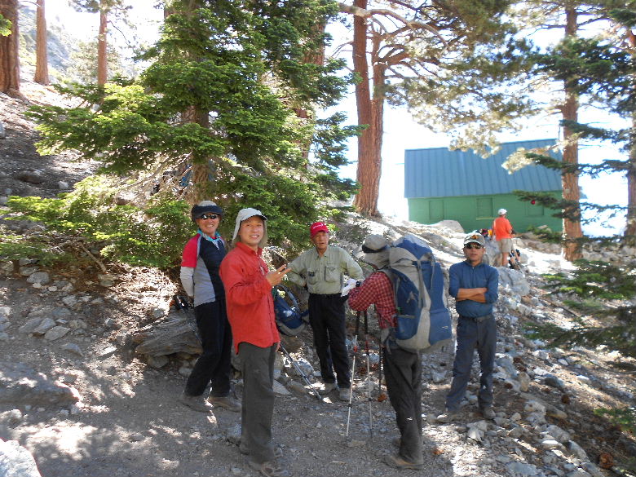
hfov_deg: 67.3
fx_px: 478
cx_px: 318
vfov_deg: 53.1
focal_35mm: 26
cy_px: 238
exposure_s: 1/60
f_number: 3.2
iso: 80
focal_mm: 4.6
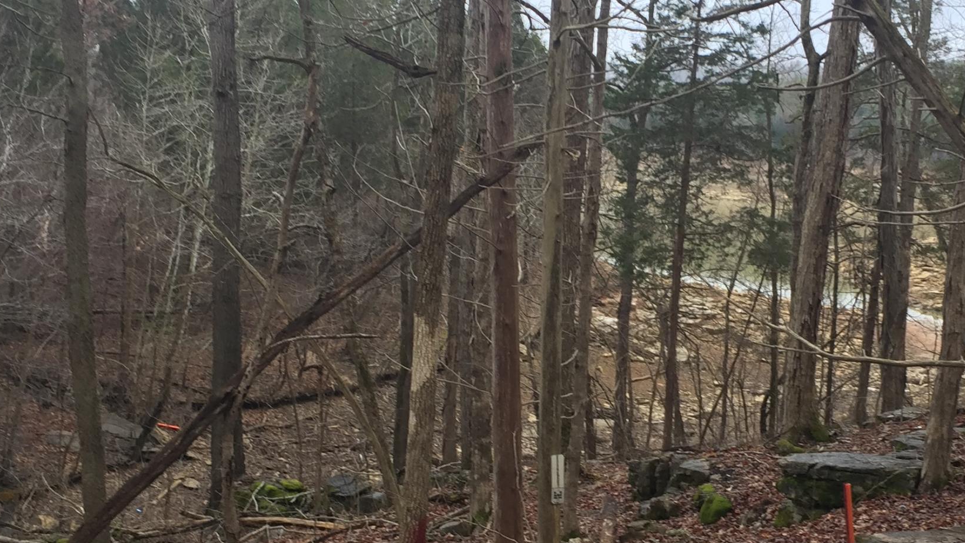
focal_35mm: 58
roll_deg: -2.8
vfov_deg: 20.6
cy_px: 400
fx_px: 1484
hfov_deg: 35.9
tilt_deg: -10.3
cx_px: 587
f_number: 2.2
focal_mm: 4.15
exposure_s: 1/120
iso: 32
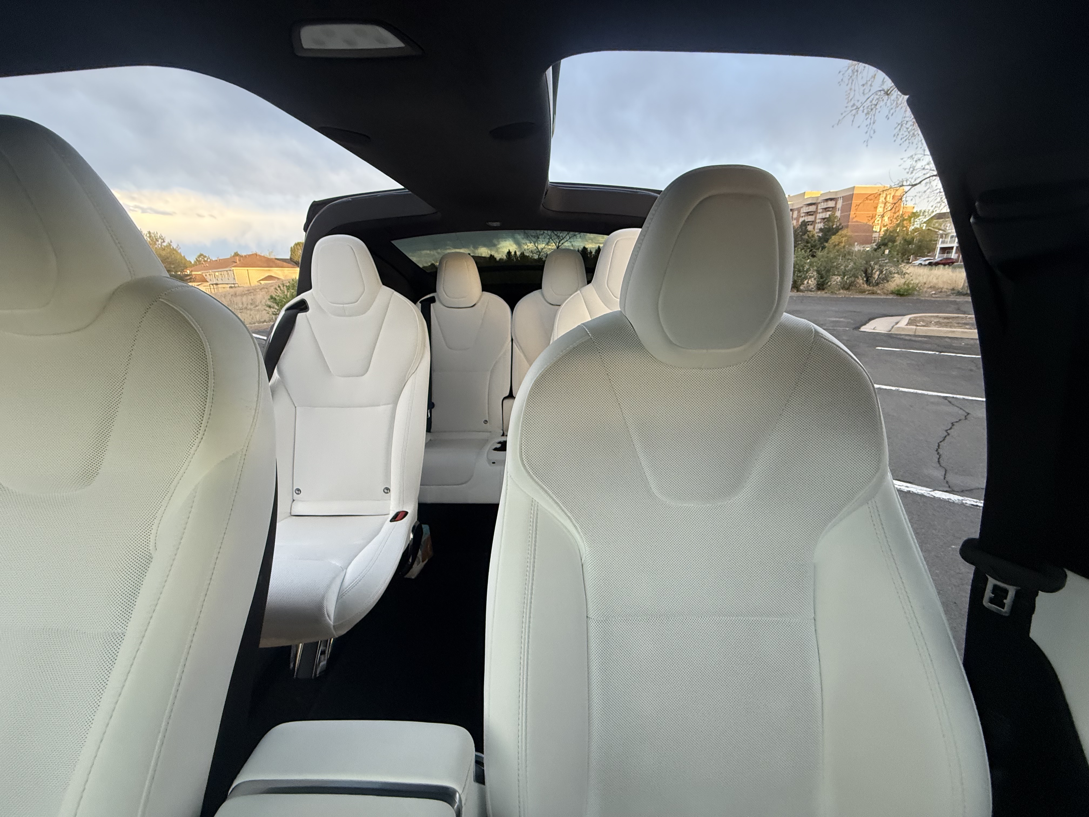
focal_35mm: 14
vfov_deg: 85.7
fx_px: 440
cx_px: 544
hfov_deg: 102.1
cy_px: 408
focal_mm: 2.22
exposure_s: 1/99
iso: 250
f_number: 2.2
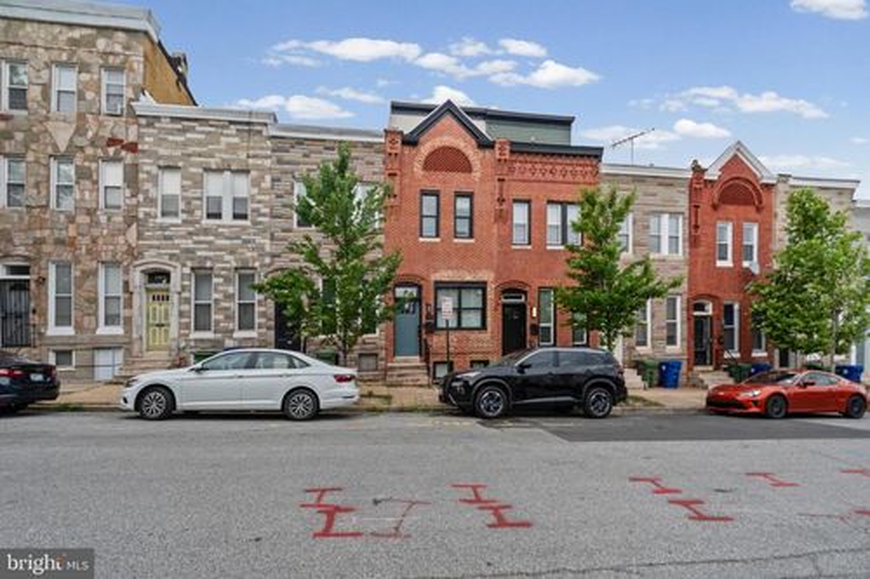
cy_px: 290
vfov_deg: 70.4
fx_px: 411
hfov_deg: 93.3
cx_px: 435
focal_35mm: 17
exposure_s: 1/400
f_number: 7.1
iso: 125
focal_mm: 17
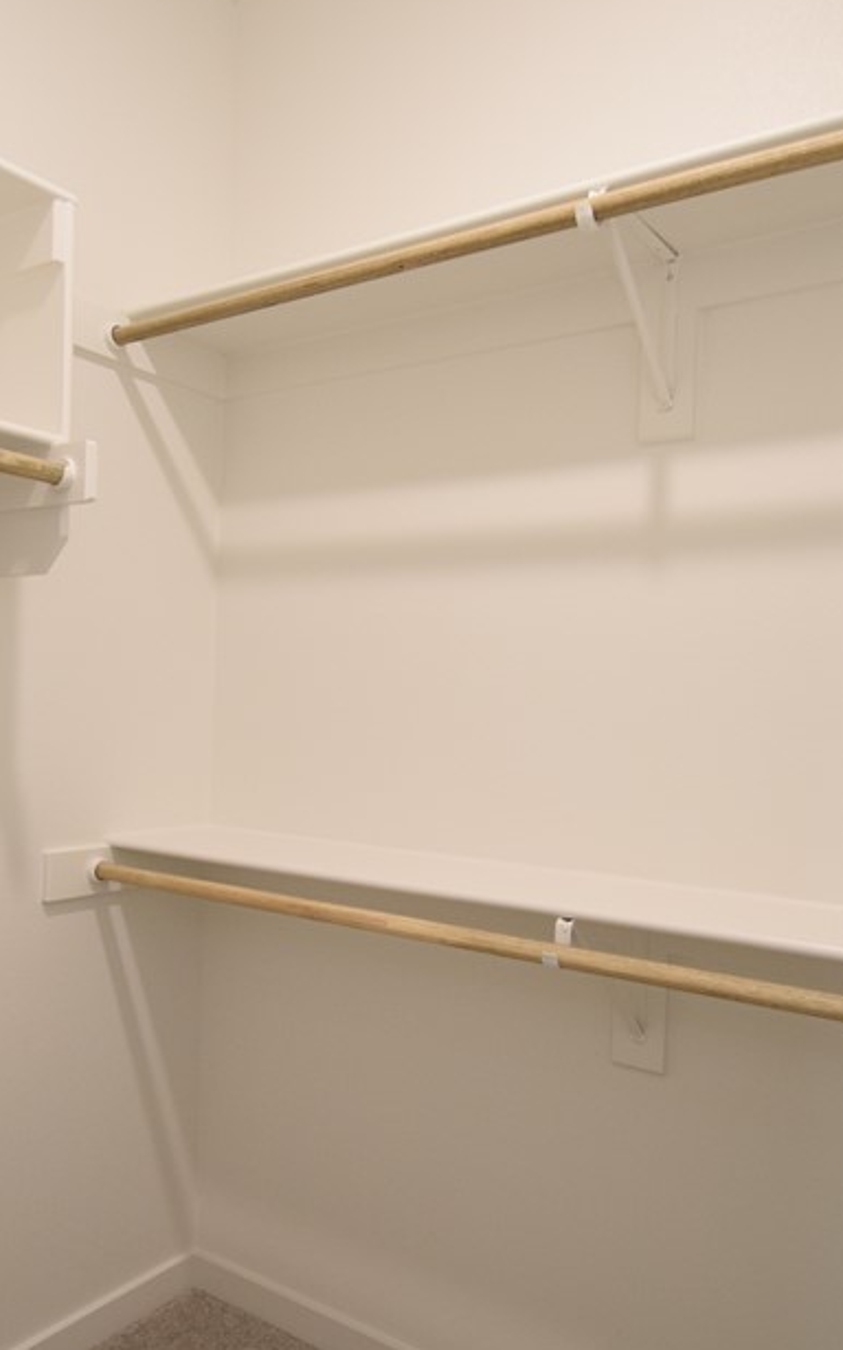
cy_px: 691
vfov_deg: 68.4
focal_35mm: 27
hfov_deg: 46.0
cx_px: 417
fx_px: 993
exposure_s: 1/100
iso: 800
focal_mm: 10
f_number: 5
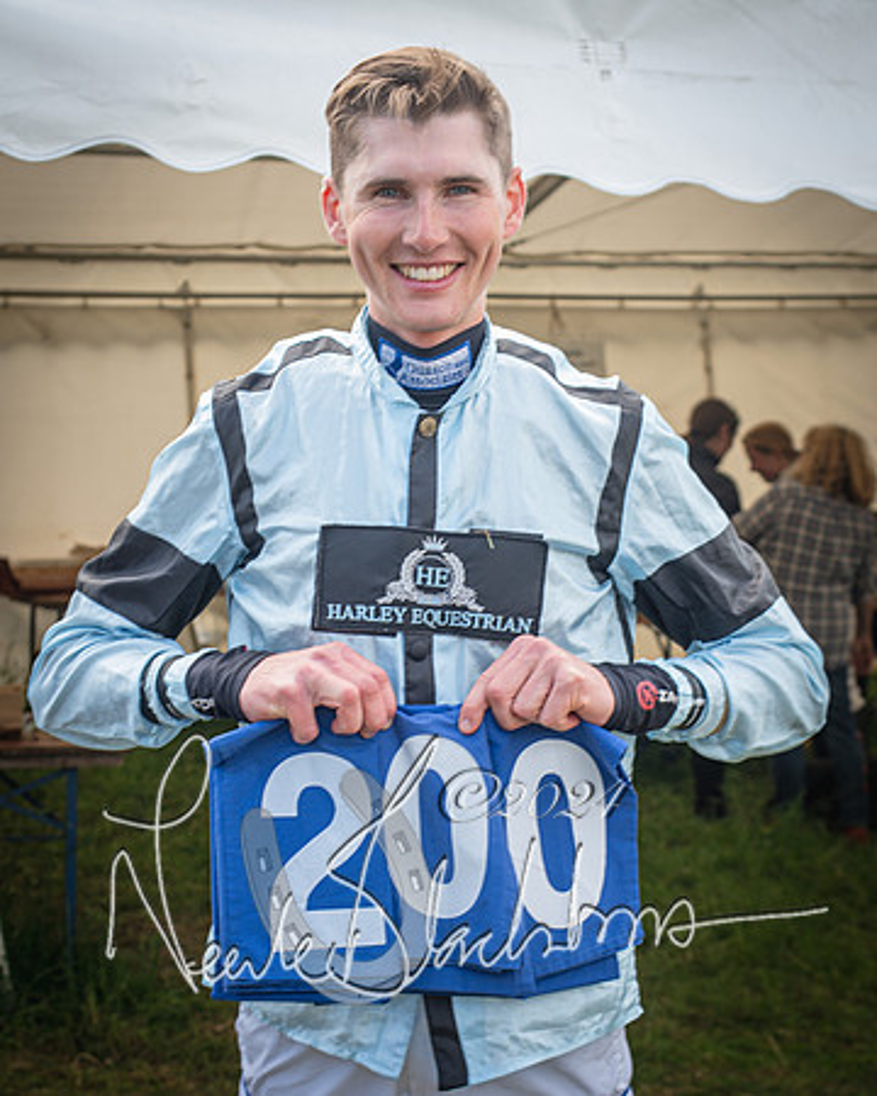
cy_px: 573
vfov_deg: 22.6
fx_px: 2742
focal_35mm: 85
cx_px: 384
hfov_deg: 18.2
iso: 50
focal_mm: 55
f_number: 5
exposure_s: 1/60
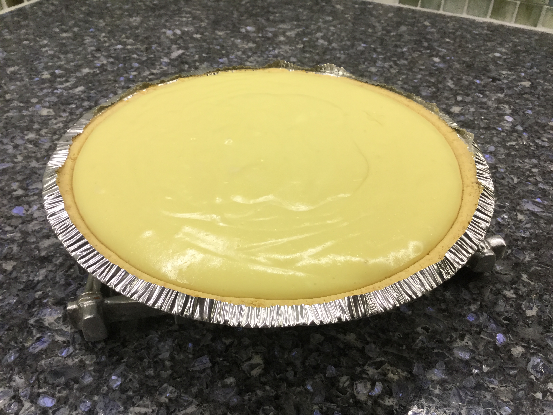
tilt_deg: -39.5
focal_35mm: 31
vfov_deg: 45.4
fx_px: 495
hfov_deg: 58.4
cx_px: 276
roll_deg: -2.5
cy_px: 208
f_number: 2.4
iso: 32
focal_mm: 3.3
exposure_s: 1/40
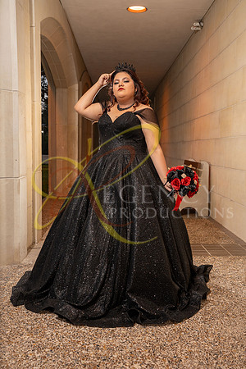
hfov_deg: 35.1
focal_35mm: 38
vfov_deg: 50.7
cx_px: 123
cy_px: 184
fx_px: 389
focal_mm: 38
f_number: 5.6
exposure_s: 1/200
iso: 500
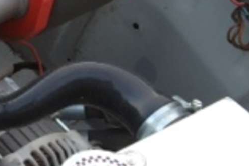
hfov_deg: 14.1
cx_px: -252
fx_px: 844
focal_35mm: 122
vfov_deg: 11.2
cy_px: 34
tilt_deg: -47.5
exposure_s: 1/50
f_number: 2.2
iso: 32
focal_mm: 4.15
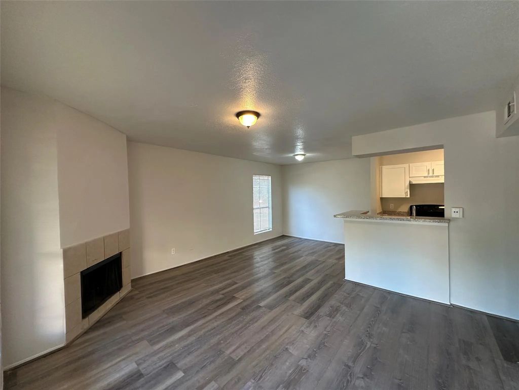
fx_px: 210
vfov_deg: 85.7
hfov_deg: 102.1
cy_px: 195
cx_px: 260
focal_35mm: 14
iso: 200
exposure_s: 1/120
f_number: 2.2
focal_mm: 2.22
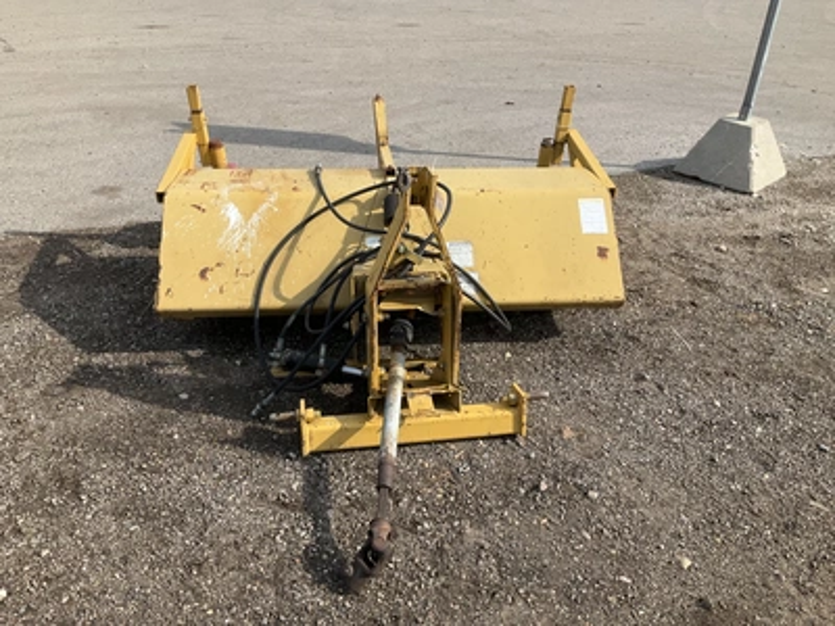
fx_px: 700
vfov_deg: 48.2
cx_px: 418
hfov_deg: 61.7
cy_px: 313
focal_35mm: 29
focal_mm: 3
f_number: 1.8
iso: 25
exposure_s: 1/1221
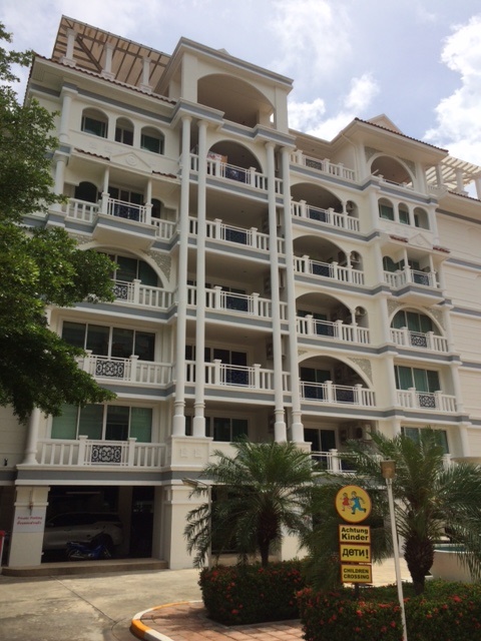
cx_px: 240
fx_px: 537
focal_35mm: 29
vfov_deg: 61.7
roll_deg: +1.4
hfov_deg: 48.2
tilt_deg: +19.5
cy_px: 320
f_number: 2.2
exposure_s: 1/3165
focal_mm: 4.15
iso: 32
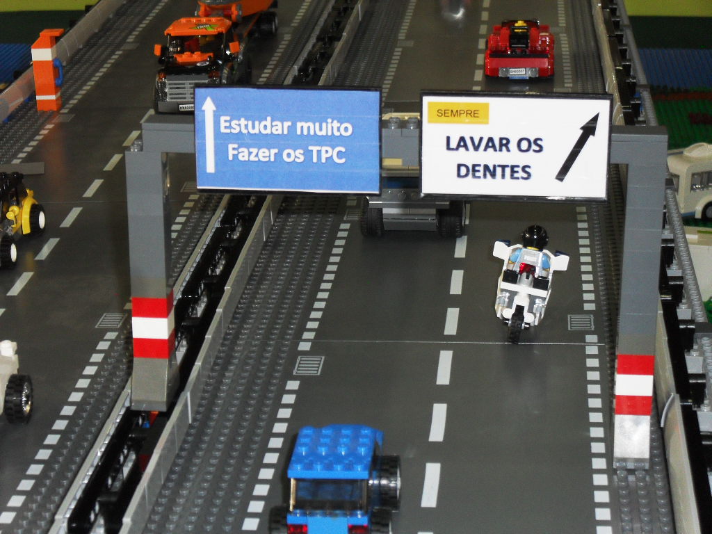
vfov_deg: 16.6
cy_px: 267
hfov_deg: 22.0
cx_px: 356
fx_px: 1831
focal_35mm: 89
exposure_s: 1/60
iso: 200
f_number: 5.5
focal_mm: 15.7
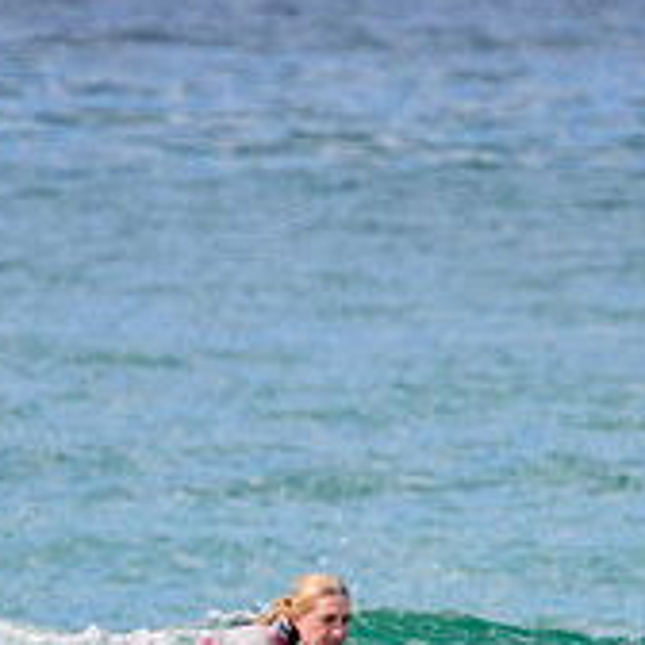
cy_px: 697
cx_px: 319
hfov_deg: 0.7
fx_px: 49540
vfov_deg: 0.7
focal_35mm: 2350
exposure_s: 1/2000
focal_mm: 800
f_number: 11
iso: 1100
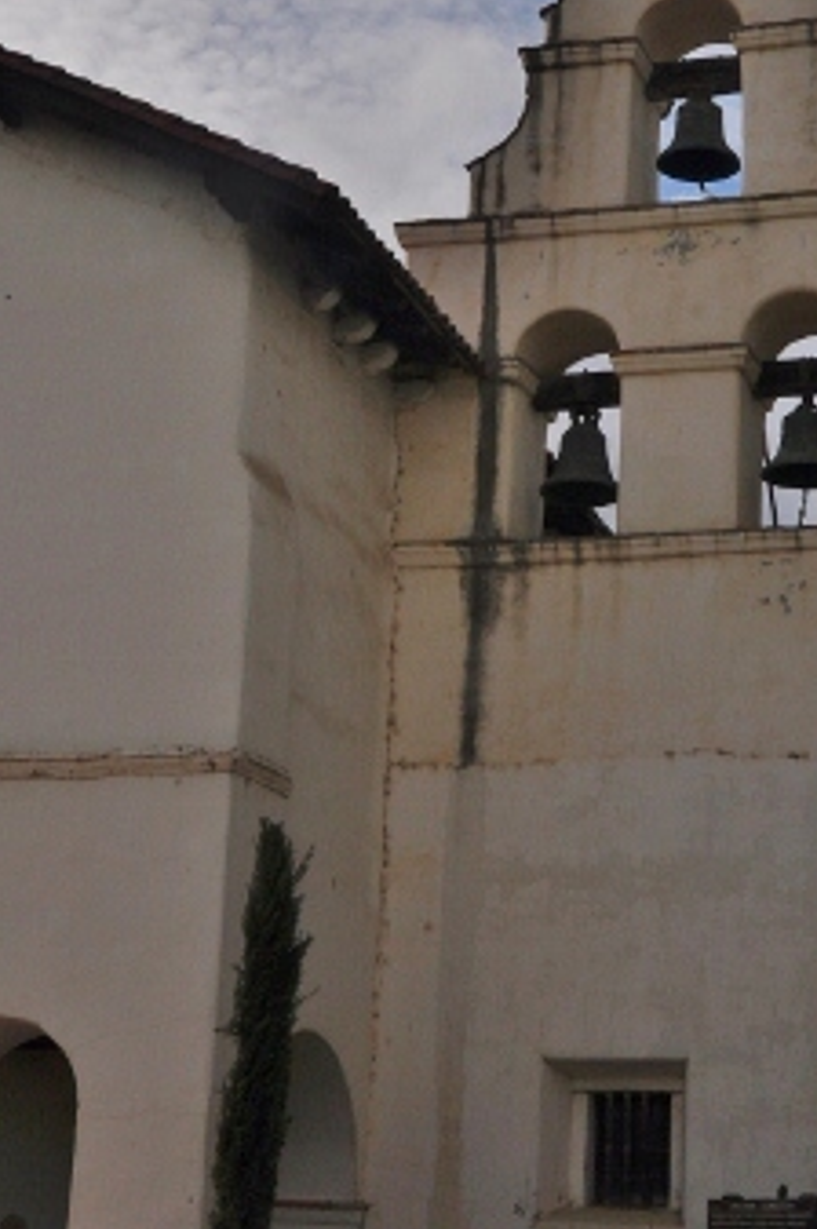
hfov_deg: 17.6
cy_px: 507
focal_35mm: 77
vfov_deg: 26.3
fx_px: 2625
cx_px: 567
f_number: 19
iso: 200
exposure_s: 1/125
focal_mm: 27
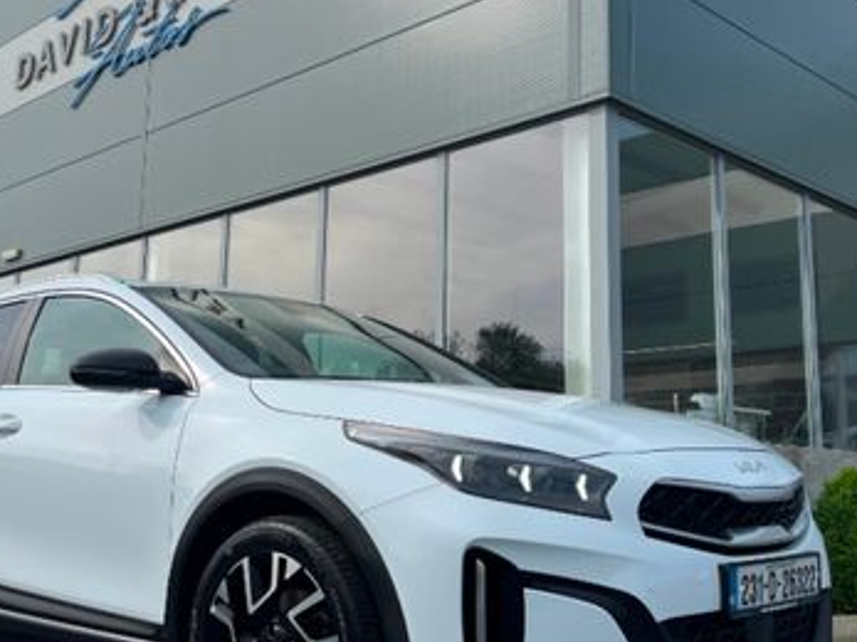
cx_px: 368
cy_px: 272
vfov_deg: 32.1
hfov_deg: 42.0
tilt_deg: +12.8
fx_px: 1114
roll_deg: -0.9
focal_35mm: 45
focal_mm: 5.1
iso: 50
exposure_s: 1/4651
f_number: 1.6
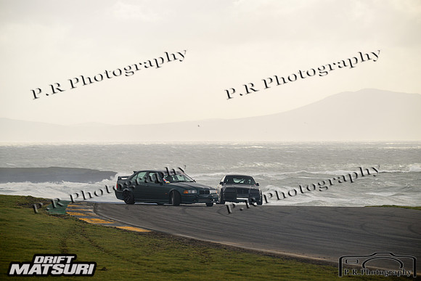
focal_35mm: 200
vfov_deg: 6.9
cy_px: 140
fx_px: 2339
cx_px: 210
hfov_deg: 10.3
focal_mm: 200
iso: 140
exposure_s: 1/320
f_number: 5.6
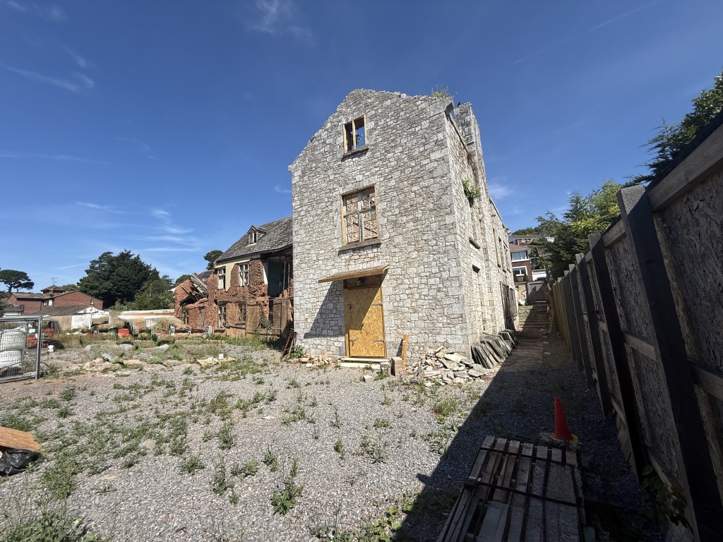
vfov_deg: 85.7
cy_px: 271
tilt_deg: +8.8
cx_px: 362
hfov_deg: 102.1
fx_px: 292
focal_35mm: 14
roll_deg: +2.2
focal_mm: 2.22
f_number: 2.2
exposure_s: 1/2717
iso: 50
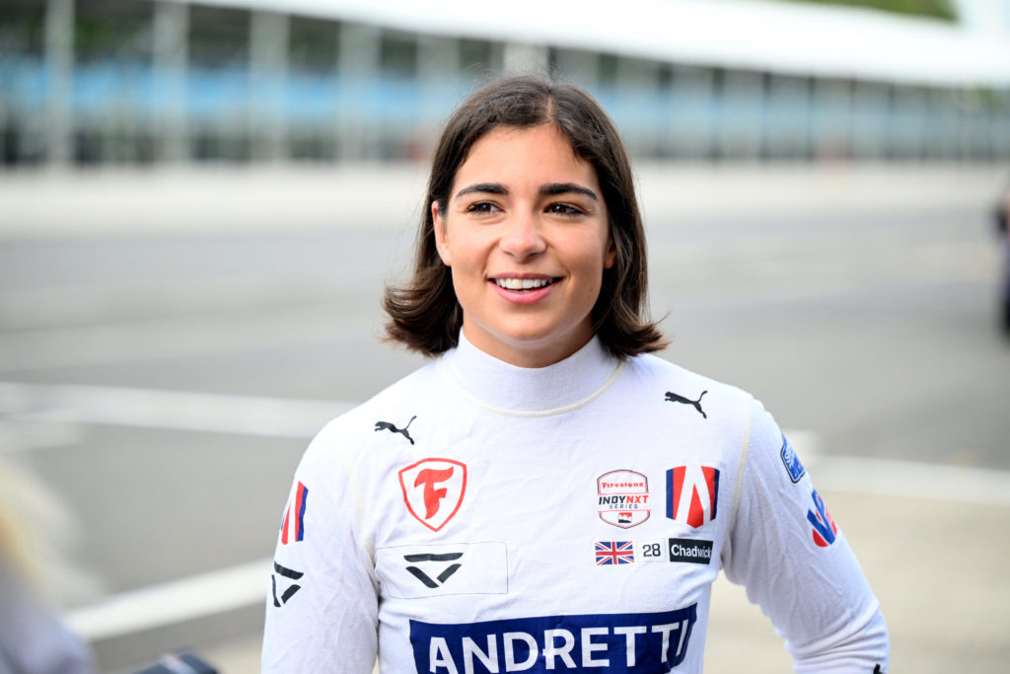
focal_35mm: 115
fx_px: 3227
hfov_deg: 17.8
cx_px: 505
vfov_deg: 11.9
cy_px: 337
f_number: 2.8
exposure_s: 1/4000
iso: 1250
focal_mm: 115
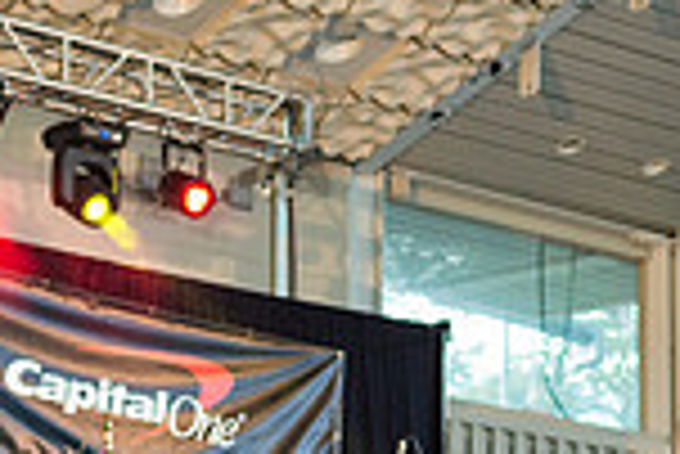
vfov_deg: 10.1
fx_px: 2533
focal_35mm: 134
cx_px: 302
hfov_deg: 15.3
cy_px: 555
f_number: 2.8
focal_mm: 35
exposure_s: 1/250
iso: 2000
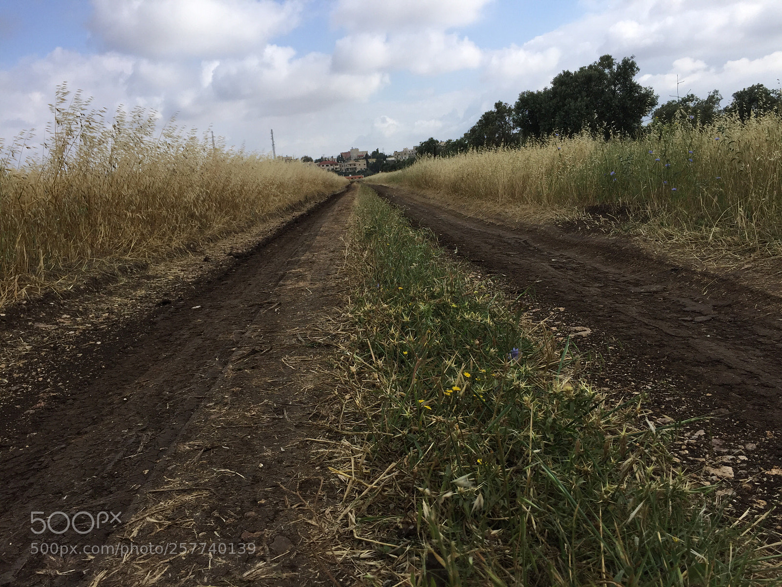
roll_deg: +4.1
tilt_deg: -12.1
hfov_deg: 61.7
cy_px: 294
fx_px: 655
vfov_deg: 48.2
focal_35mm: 29
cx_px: 391
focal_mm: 4.15
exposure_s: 1/1883
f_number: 2.2
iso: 32
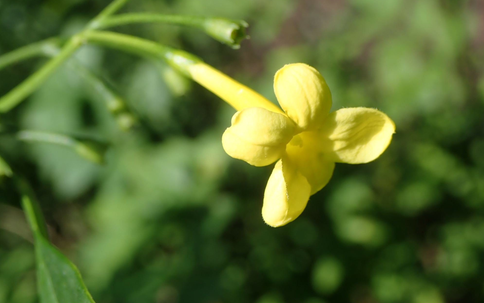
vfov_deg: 16.5
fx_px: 1042
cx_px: 243
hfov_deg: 26.1
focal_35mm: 79
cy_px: 141
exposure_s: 1/320
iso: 100
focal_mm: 13.47
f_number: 5.6
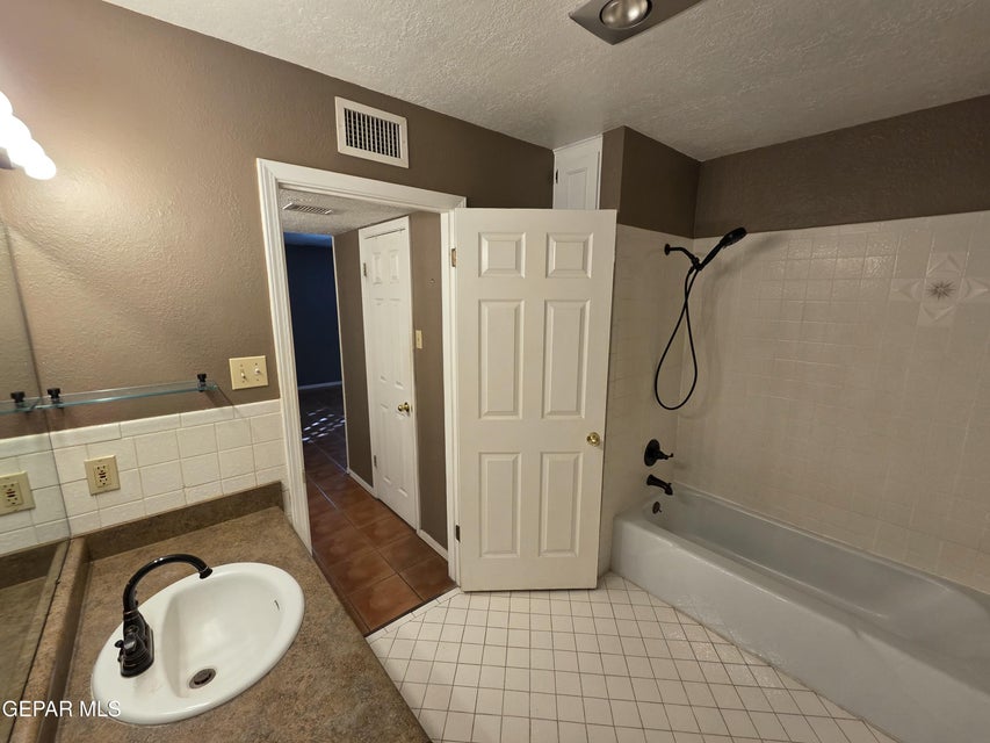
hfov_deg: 106.2
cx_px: 495
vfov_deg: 89.9
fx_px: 372
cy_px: 372
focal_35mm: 13
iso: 200
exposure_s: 1/120
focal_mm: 2.2
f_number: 2.2
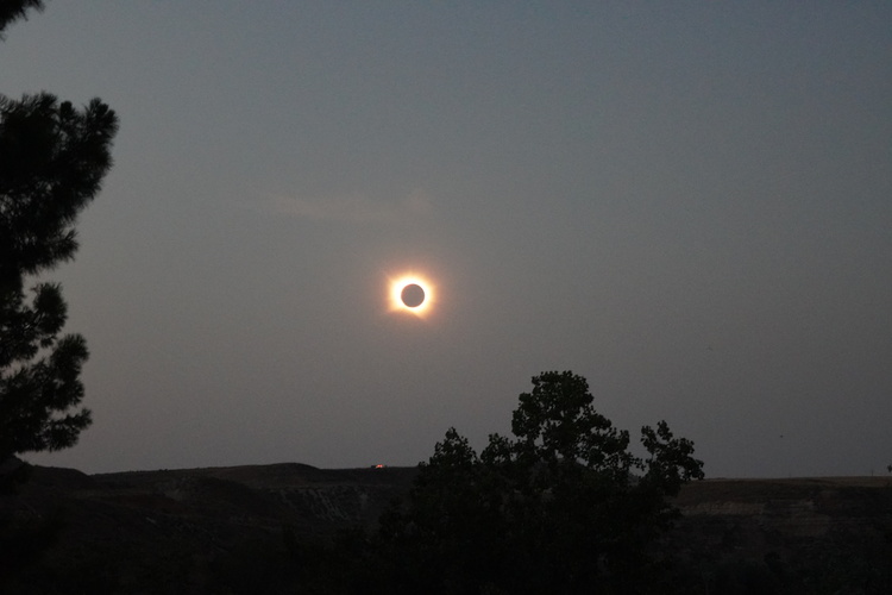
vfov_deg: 12.7
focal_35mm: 108
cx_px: 446
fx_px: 2676
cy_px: 298
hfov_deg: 18.9
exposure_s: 1/25
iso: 6400
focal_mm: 72
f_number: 5.6
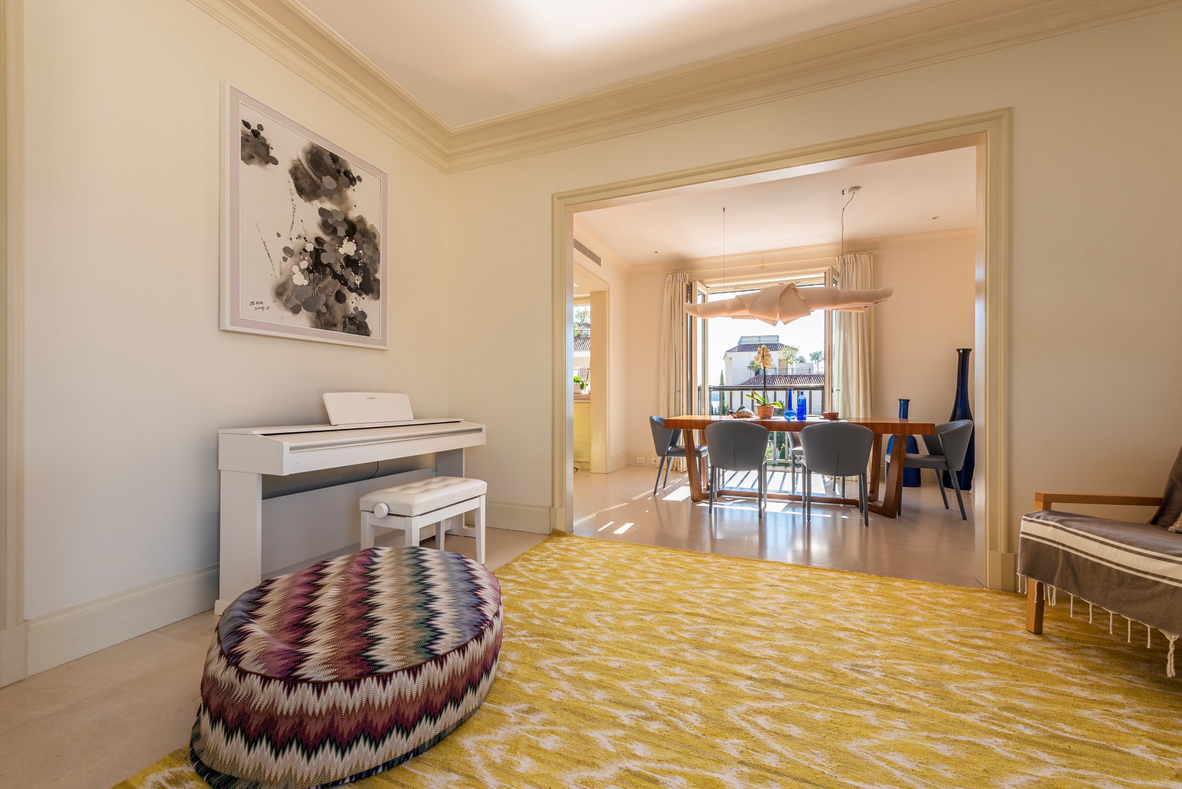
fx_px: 460
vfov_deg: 81.3
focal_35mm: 14
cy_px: 394
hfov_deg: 104.2
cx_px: 591
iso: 50
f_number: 6.3
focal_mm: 14
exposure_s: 1/60
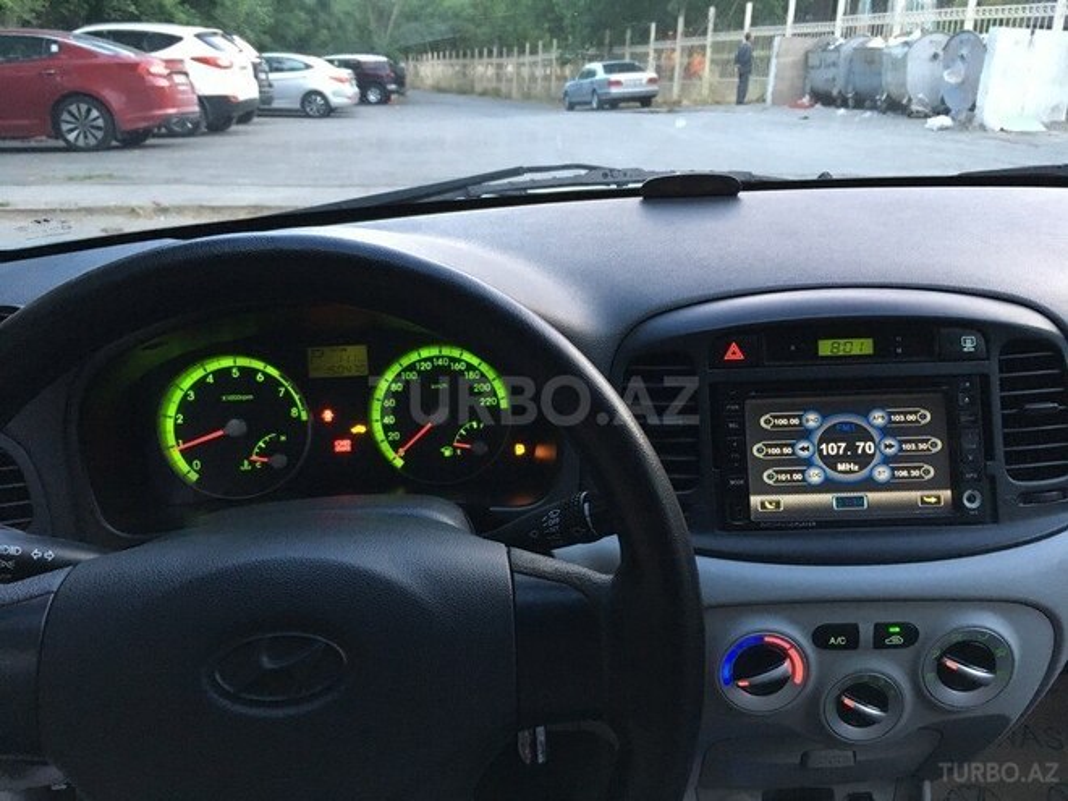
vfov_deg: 48.2
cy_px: 400
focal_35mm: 29
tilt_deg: -19.9
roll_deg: -1.8
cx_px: 534
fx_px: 895
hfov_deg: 61.7
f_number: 2.2
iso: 200
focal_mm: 4.15
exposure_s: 1/25
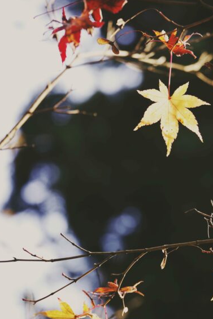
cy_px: 178
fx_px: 1687
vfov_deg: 10.8
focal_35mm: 190
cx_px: 168
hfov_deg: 7.2
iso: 140
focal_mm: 105
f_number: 5.6
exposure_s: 1/60
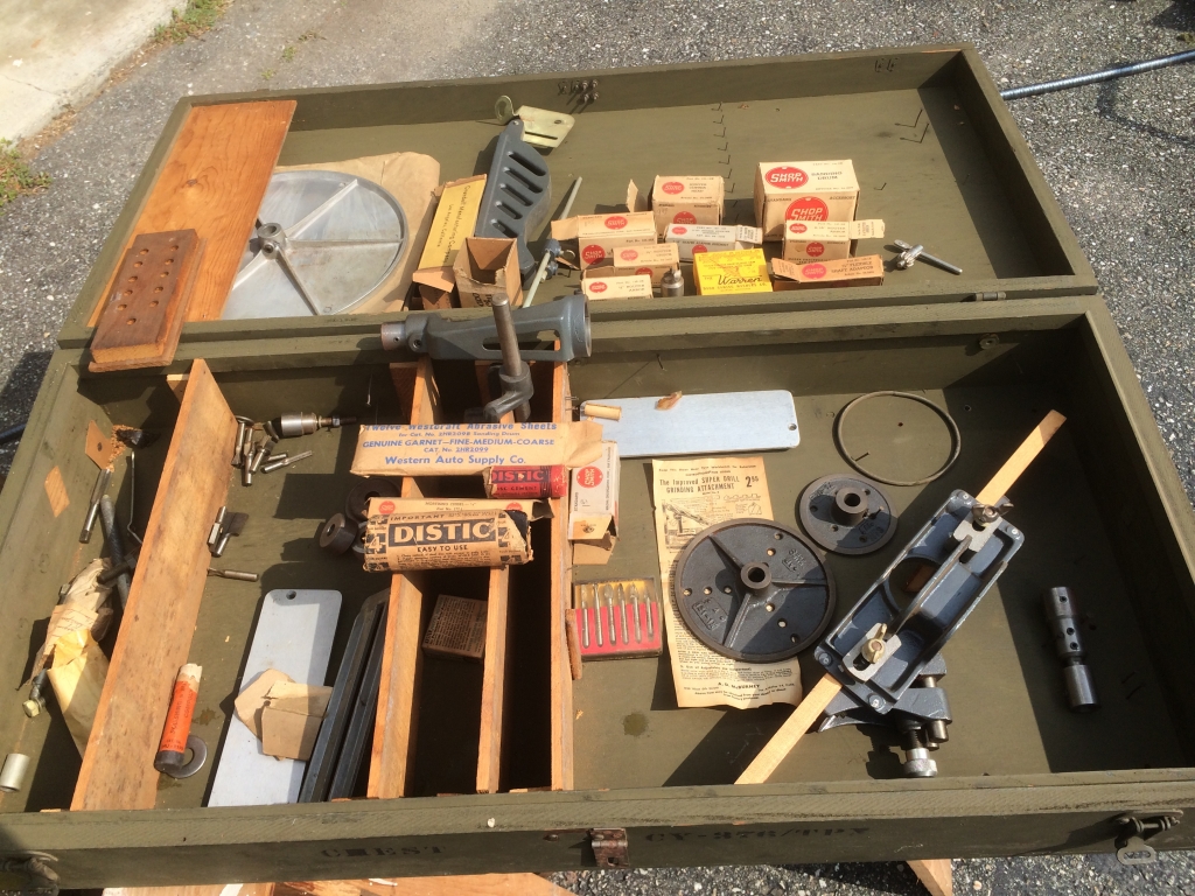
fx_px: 1036
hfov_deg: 60.0
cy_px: 448
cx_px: 598
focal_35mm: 30
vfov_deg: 46.8
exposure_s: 1/1709
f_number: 2.2
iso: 32
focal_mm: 4.12
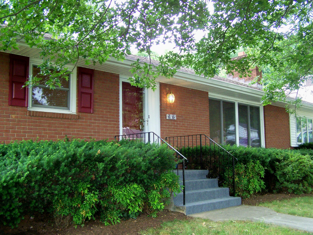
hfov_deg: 49.0
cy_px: 118
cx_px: 156
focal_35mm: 38
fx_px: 344
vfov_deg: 37.7
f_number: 2.8
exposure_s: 1/60
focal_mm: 6.3
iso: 160
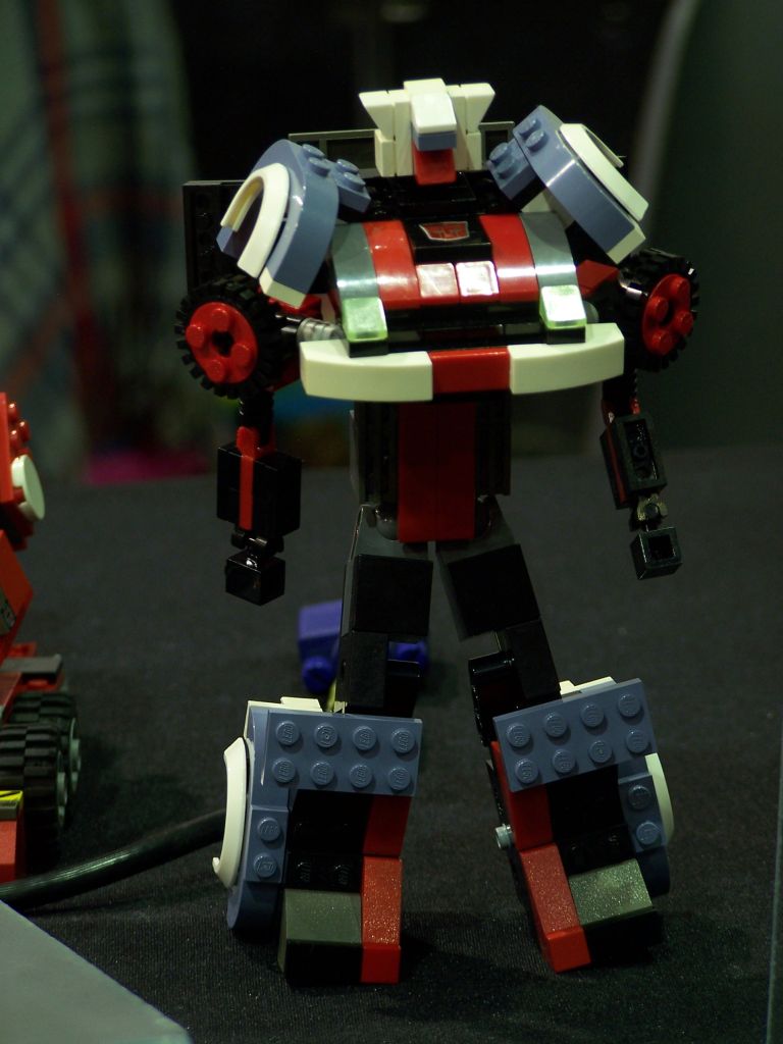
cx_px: 392
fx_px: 4795
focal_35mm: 159
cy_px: 522
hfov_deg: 9.3
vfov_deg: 12.4
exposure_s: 1/2
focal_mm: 26.4
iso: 80
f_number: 3.2
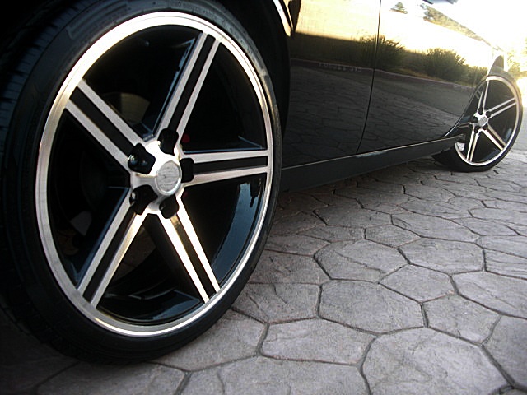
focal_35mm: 36
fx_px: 548
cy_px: 198
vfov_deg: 39.7
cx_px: 264
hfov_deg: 51.4
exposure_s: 1/60
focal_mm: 6.3
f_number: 2.8
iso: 100
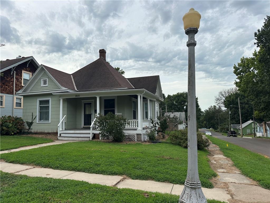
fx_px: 187
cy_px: 102
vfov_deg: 56.8
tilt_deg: +6.3
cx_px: 135
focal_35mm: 24
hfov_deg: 71.6
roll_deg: +0.6
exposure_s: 1/1541
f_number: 1.78
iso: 80
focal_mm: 6.86
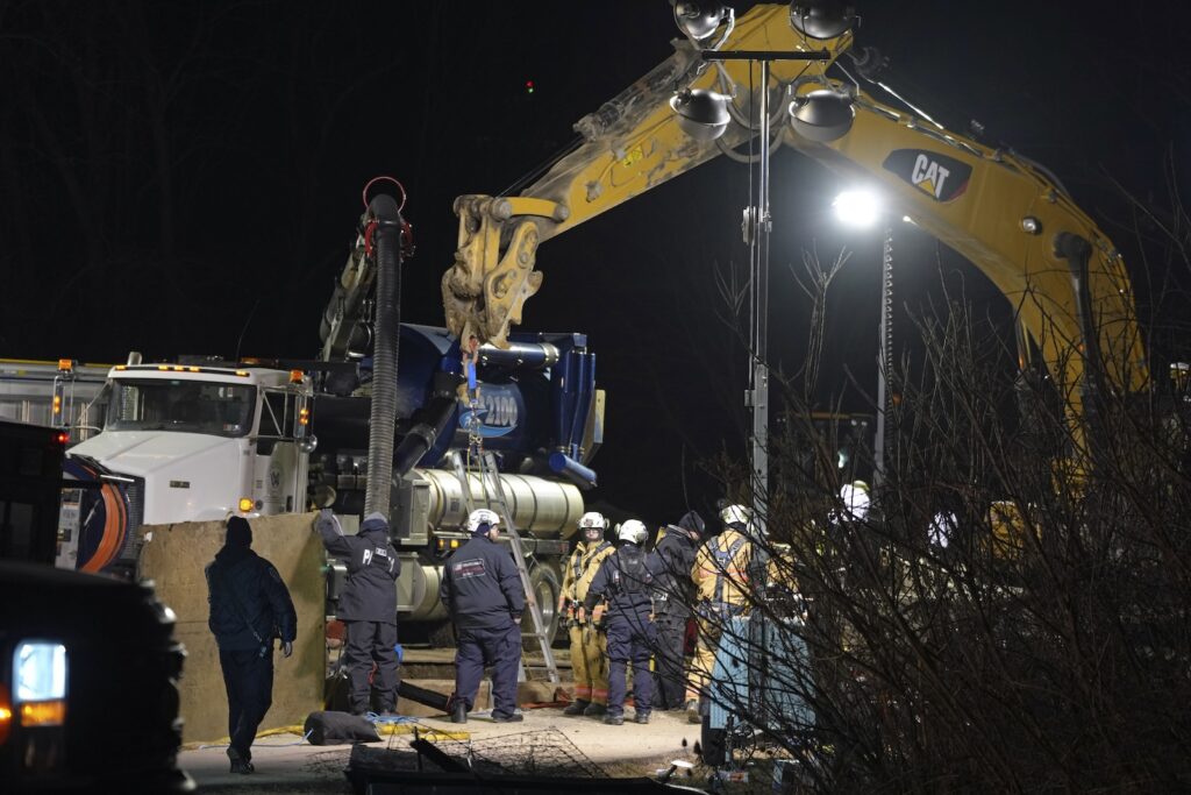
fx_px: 6716
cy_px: 398
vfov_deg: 6.8
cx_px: 596
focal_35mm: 203
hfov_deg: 10.1
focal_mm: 203
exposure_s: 1/125
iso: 2000
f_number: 5.6
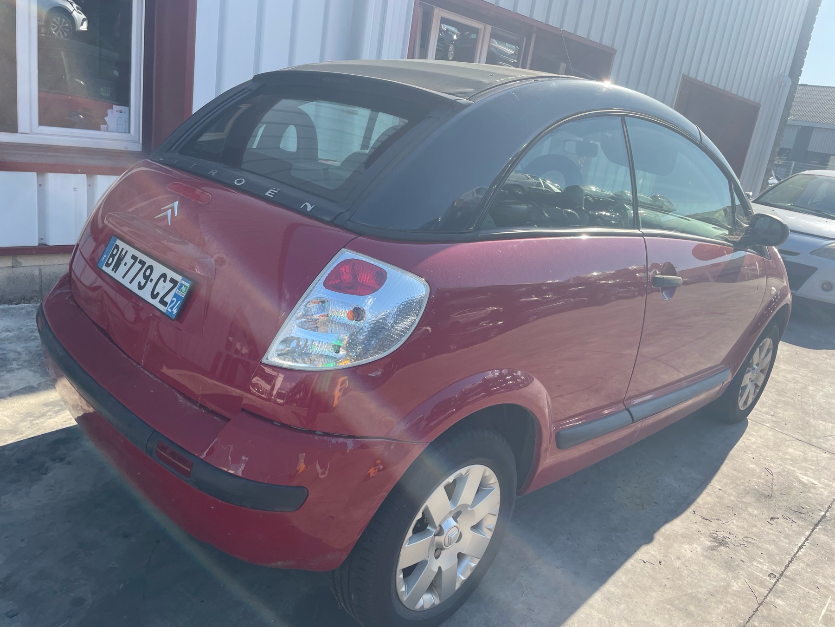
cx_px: 418
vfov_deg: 53.1
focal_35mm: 26
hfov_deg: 67.3
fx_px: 627
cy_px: 314
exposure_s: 1/1531
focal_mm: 4.2
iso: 32
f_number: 1.6
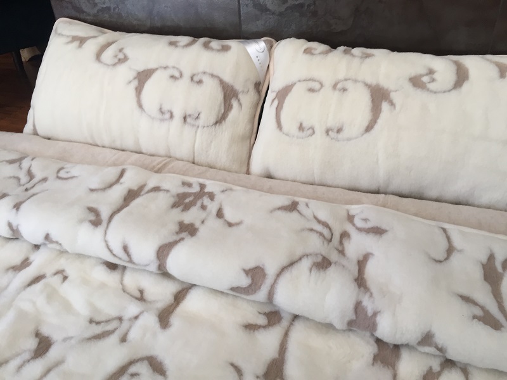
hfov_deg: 61.7
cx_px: 254
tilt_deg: -34.8
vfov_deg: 48.2
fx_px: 425
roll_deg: +1.3
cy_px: 190
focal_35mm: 29
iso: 32
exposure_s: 1/33
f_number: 2.2
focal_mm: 4.15
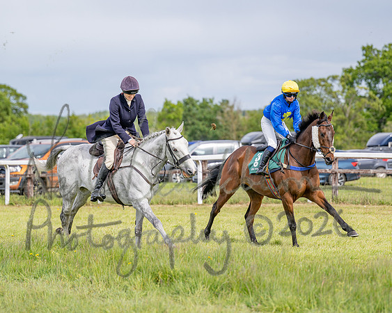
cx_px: 192
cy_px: 127
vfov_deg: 9.4
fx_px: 1915
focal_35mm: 165
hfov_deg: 11.7
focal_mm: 120
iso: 100
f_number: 2.8
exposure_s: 1/1600
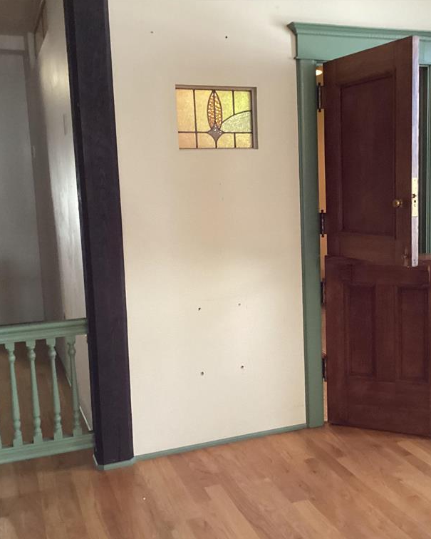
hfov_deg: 36.2
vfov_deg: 44.8
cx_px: 281
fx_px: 654
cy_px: 270
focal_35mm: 41
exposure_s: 1/30
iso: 400
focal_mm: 3.3
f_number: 2.4
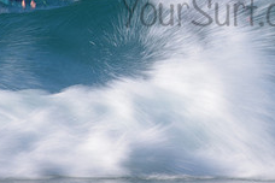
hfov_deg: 1.6
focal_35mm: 1272
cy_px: -2
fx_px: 9716
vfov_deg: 1.1
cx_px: 245
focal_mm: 500
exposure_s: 1/13
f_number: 13
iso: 31
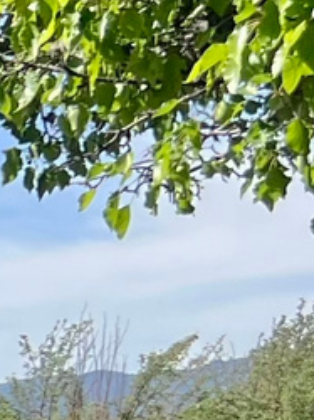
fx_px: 2581
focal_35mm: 213
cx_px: -897
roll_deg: -0.2
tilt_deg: +1.6
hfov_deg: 6.0
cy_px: 477
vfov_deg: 9.2
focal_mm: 5.7
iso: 50
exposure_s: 1/2762
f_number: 1.5
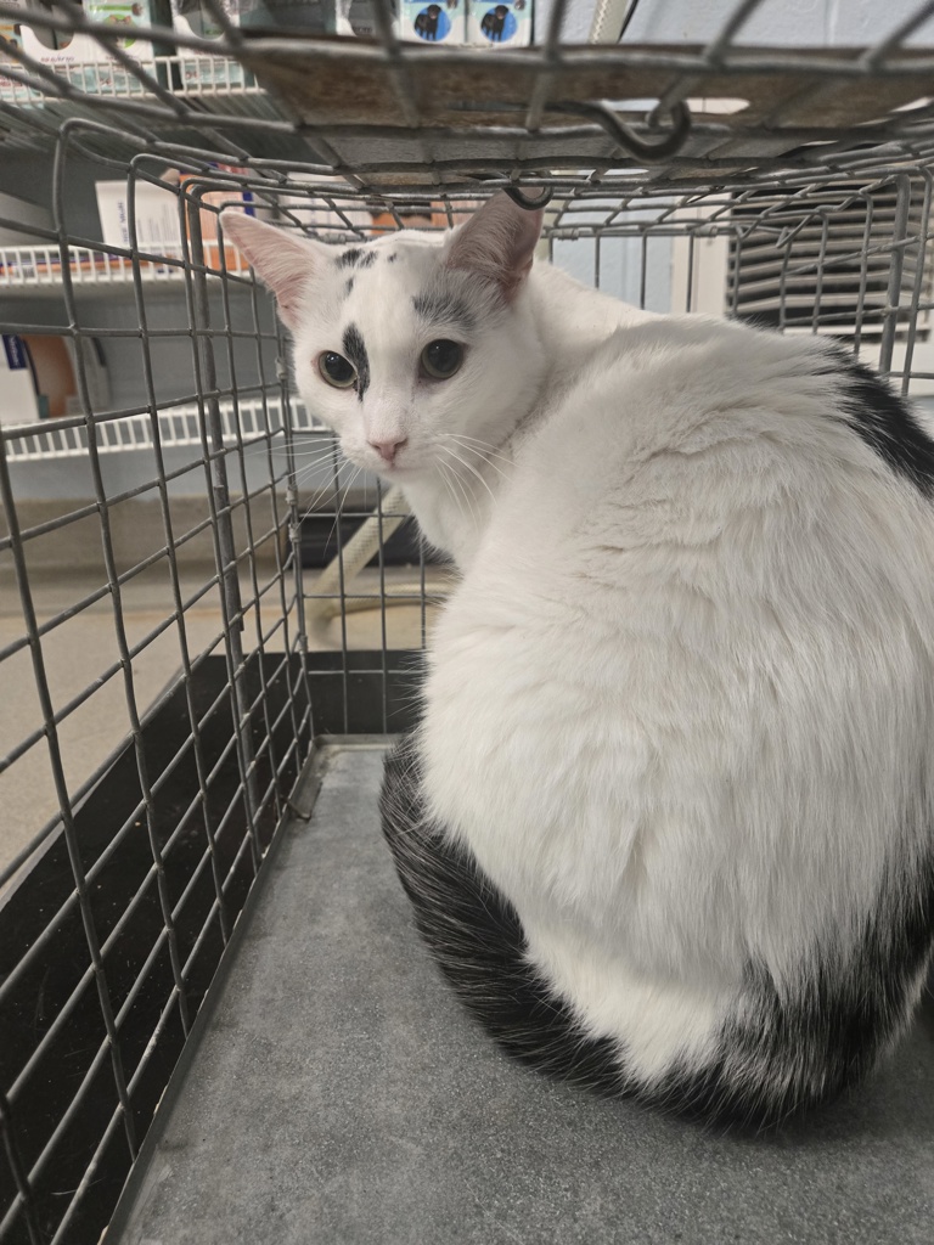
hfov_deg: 58.9
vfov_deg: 73.9
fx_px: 827
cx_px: 467
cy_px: 622
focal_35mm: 23
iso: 400
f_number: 1.8
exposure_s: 1/120
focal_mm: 5.4
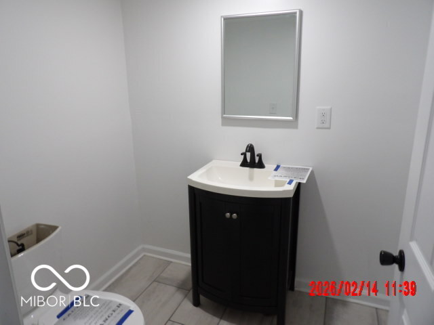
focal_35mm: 24
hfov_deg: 71.6
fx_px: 301
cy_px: 162
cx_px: 217
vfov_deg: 56.8
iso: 233
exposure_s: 1/17
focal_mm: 4.3
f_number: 3.2
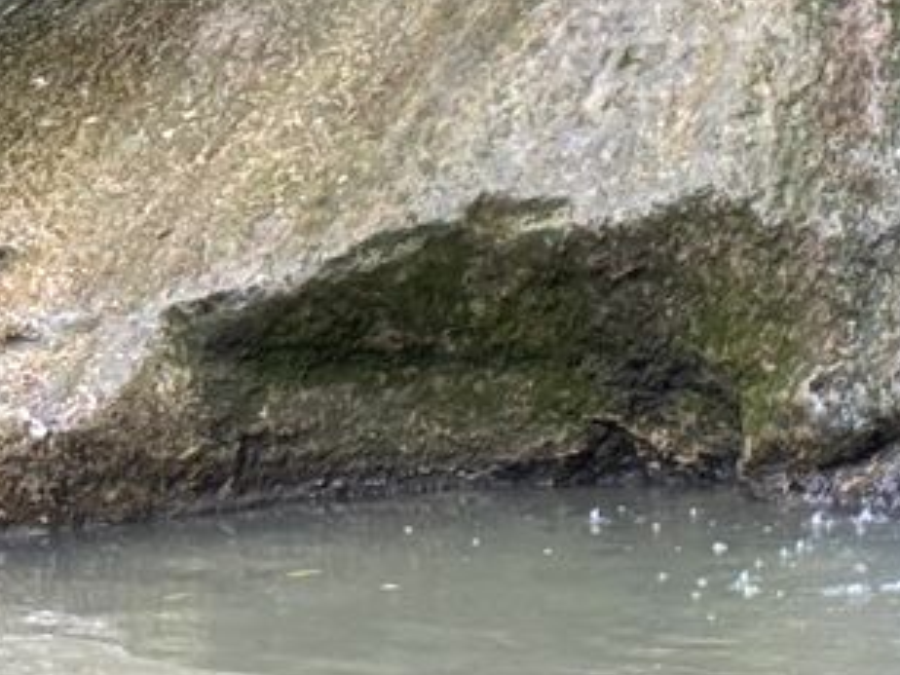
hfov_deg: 8.3
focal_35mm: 234
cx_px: 1192
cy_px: 63
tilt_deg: -4.2
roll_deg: +1.0
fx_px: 6084
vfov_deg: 6.3
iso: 100
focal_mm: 6.76
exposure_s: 1/61
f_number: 1.78
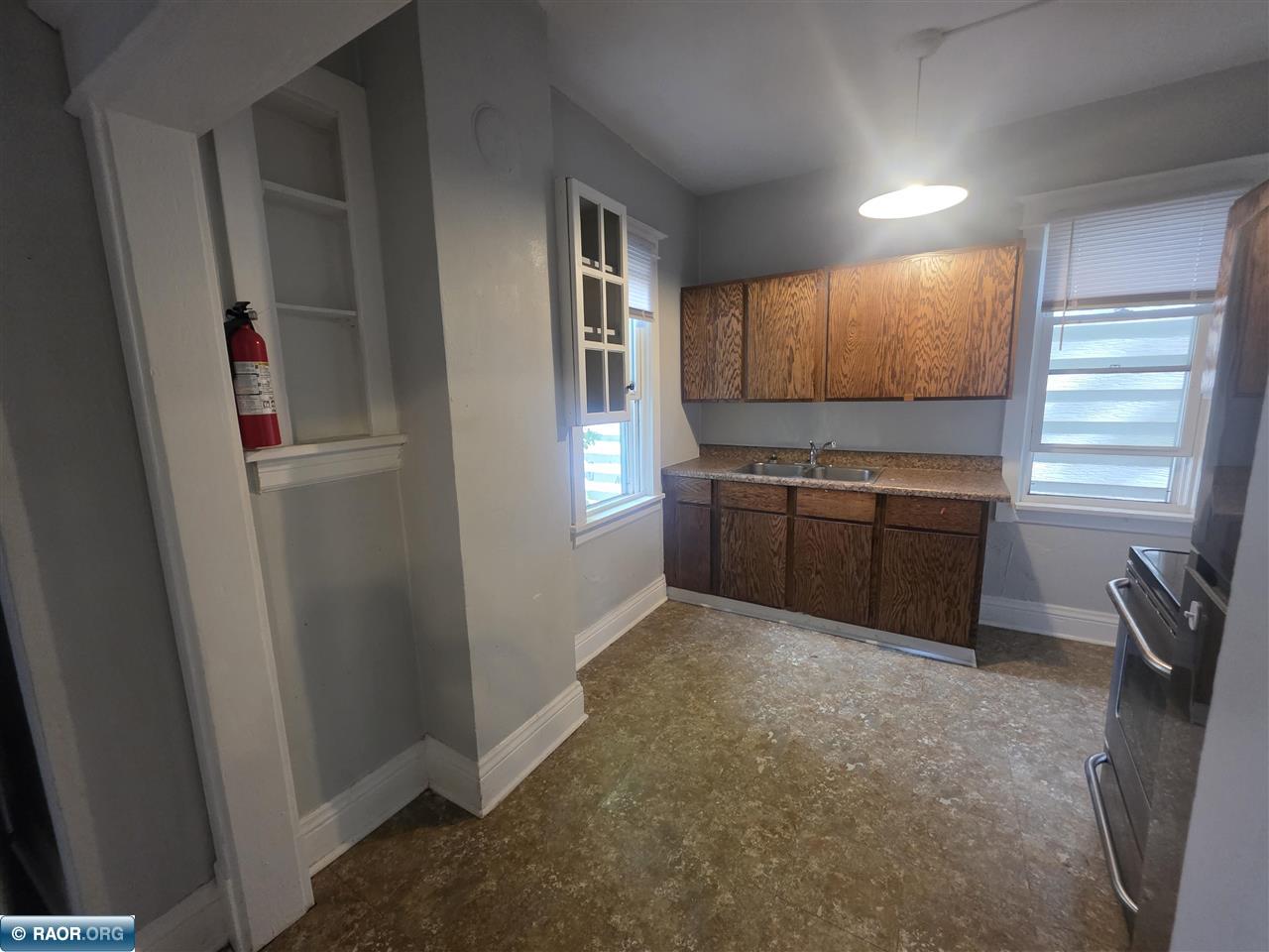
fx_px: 477
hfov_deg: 106.2
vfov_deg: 89.9
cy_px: 476
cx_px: 634
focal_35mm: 13
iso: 500
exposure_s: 1/60
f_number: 1.9
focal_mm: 2.2
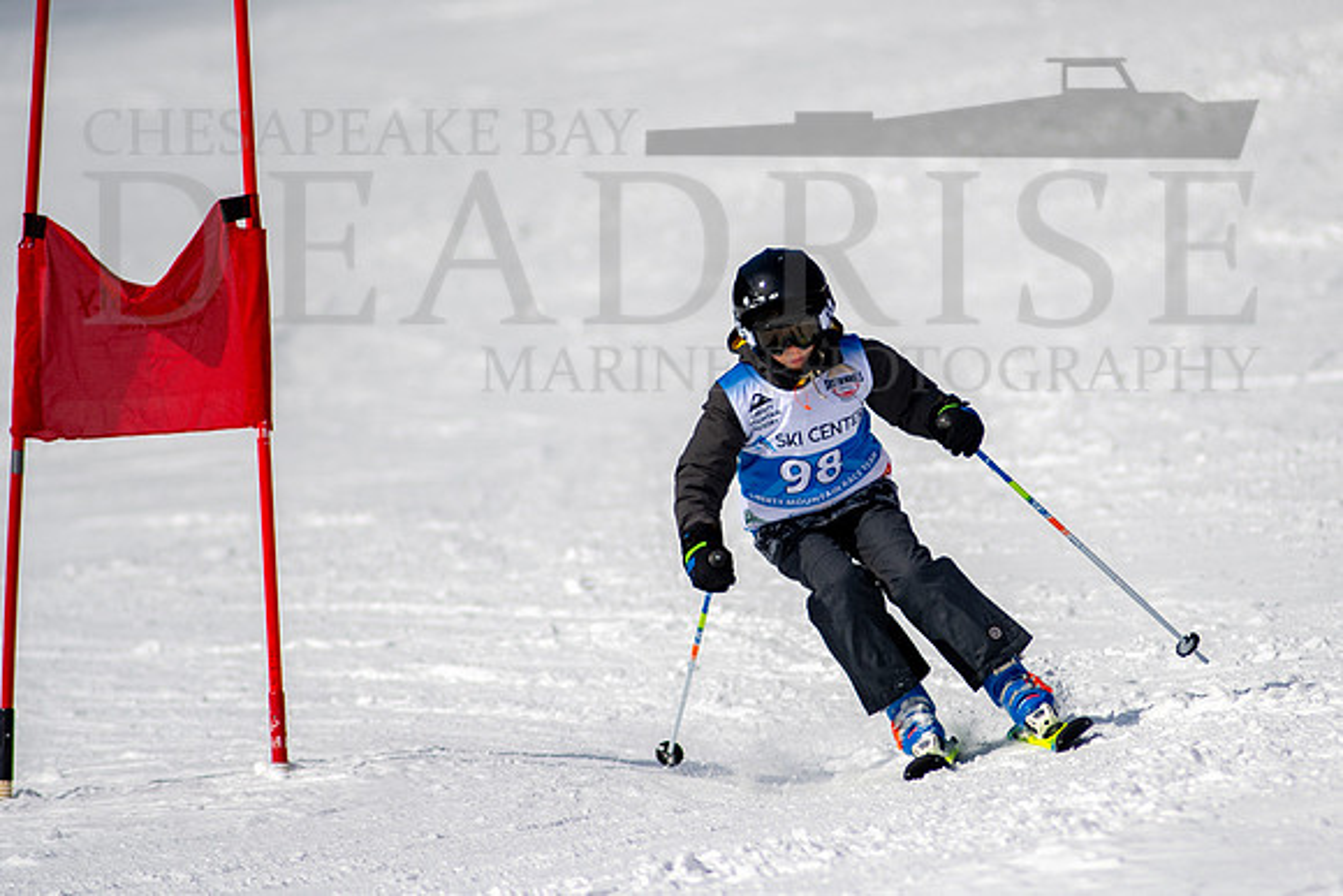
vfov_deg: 2.4
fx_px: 21650
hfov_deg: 3.6
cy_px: 433
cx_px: 866
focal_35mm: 580
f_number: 2.8
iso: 100
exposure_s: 1/6400
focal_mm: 300
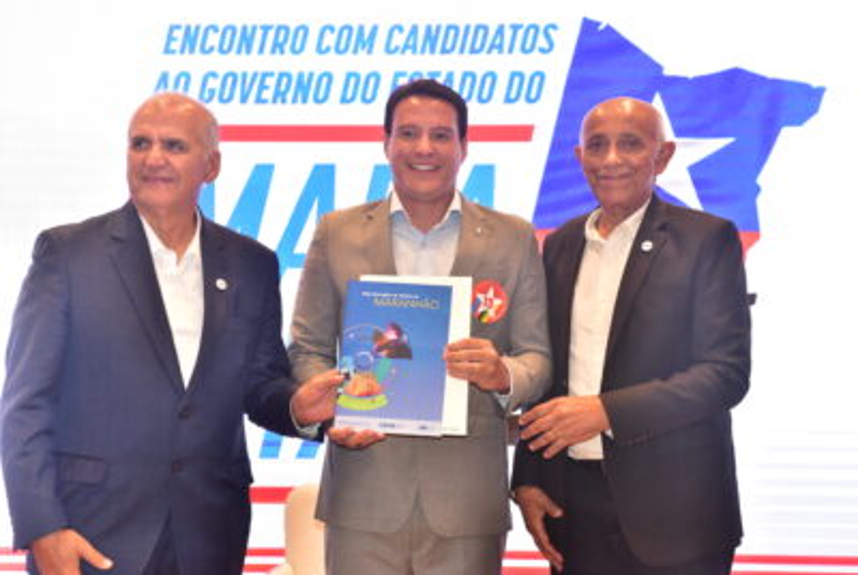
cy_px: 288
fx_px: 1480
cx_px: 429
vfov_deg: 22.0
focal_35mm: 62
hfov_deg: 32.3
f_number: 4.5
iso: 2500
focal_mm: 62
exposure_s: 1/60
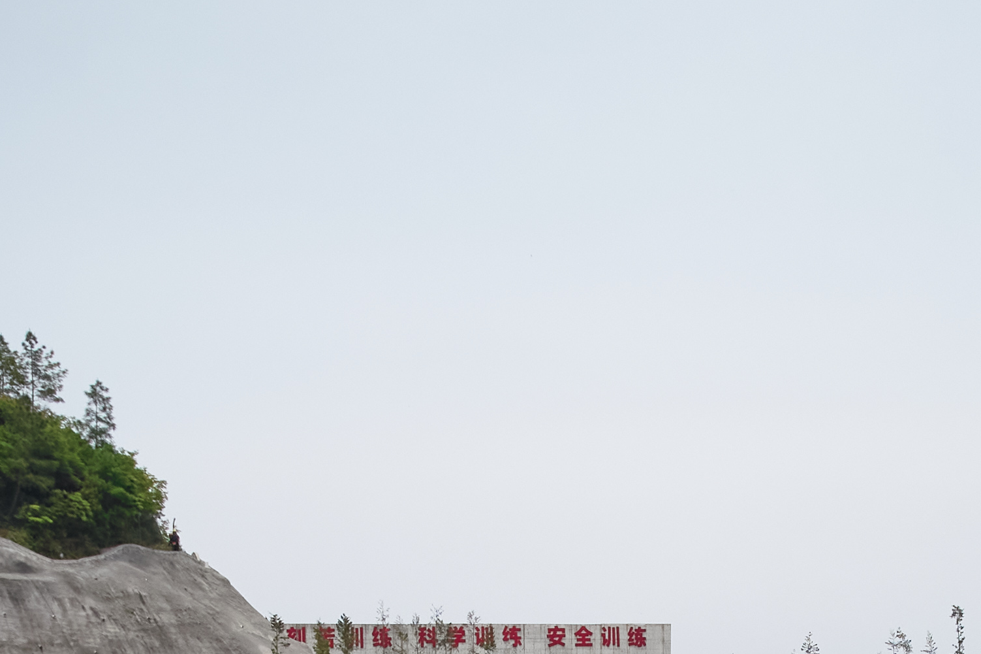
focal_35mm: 80
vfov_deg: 15.0
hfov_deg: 25.2
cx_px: 665
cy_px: 1136
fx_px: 2179
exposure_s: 1/200
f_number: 2.8
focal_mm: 8.38
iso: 140
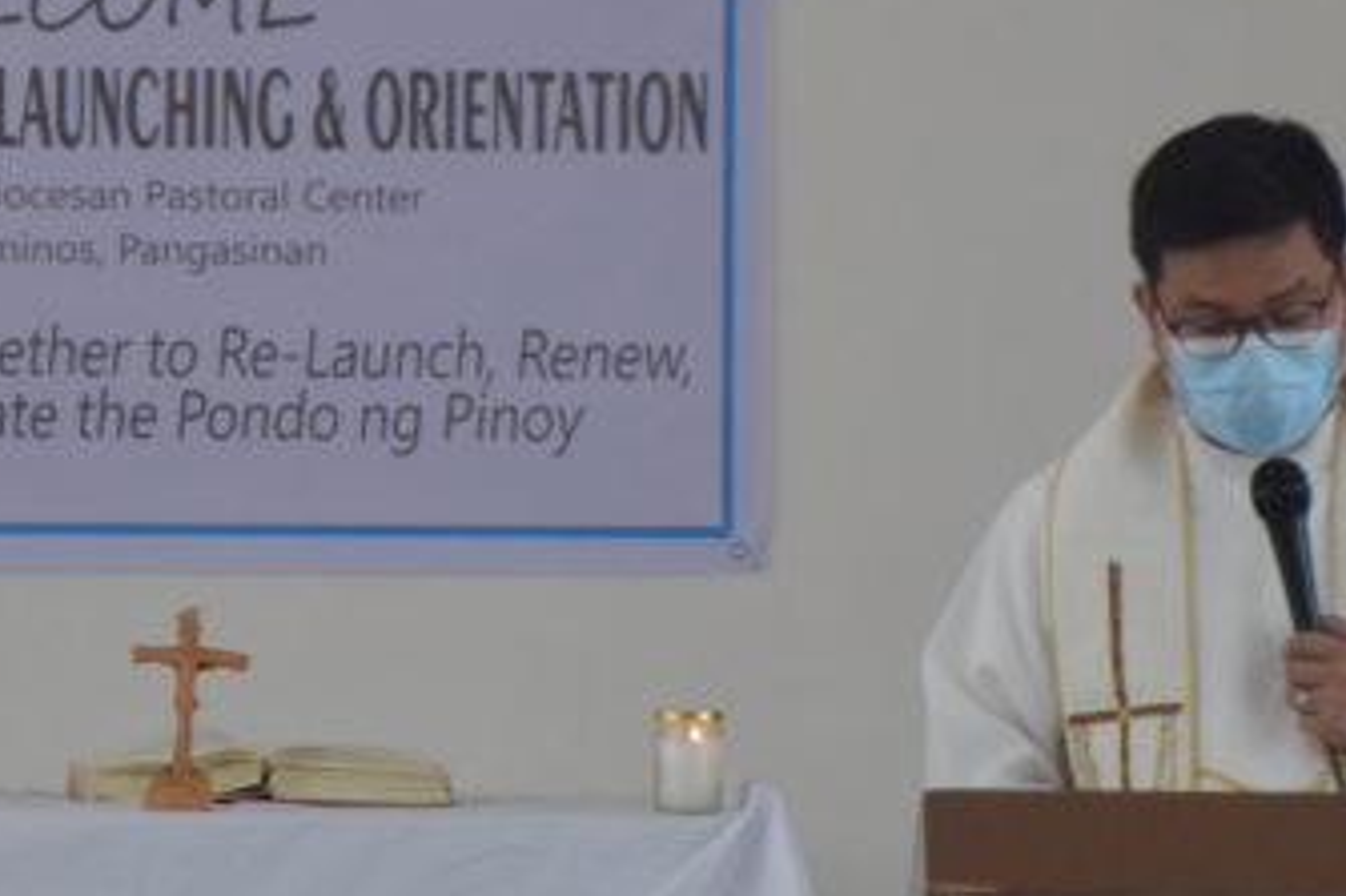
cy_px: 201
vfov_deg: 4.0
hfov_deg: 6.0
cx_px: 257
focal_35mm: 344
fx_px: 12855
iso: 2500
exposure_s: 1/160
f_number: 5.6
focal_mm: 100
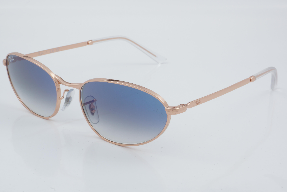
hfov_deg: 27.0
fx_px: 598
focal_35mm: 75
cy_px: 96
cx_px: 144
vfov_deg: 18.2
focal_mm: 50
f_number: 32
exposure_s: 1/4
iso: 100
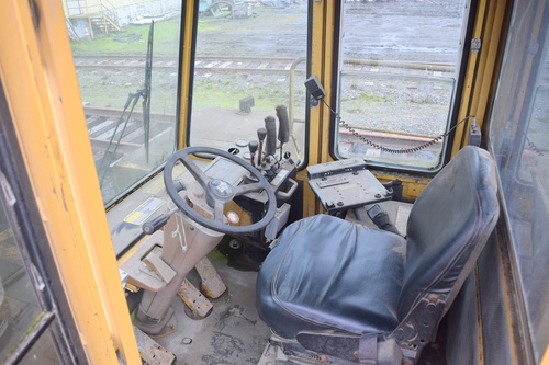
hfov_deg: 67.4
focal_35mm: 27
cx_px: 274
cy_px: 182
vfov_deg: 47.9
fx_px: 412
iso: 400
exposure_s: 1/100
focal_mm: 18
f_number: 5
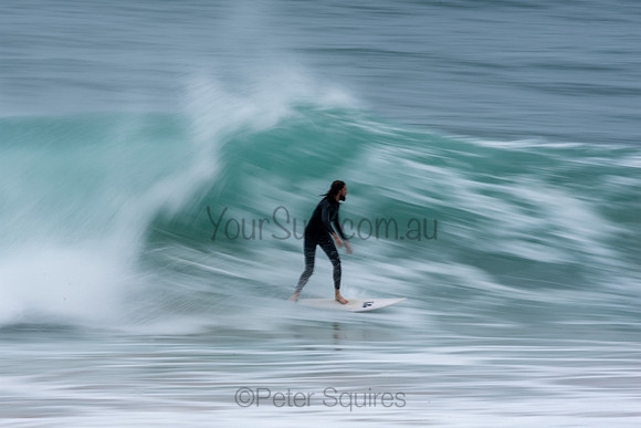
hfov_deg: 2.7
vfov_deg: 1.8
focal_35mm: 750
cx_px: 320
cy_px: 214
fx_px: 13357
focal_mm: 500
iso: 100
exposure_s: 1/20
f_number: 25
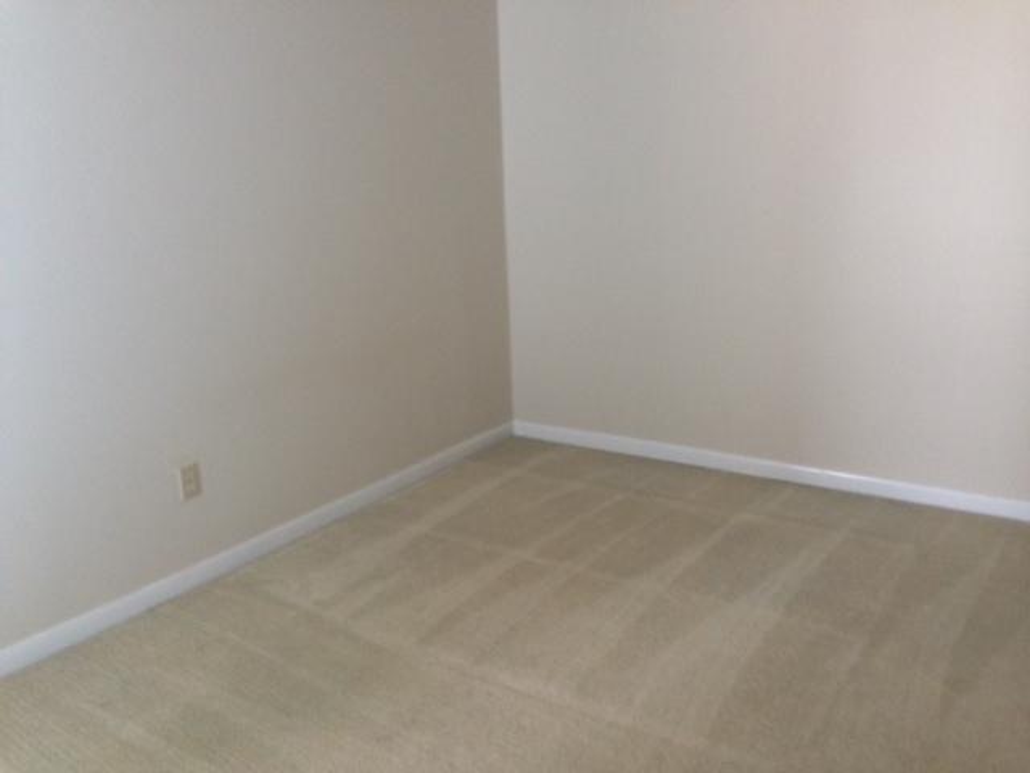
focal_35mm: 33
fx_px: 982
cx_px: 515
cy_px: 386
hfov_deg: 55.4
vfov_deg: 42.9
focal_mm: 4.12
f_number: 2.4
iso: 125
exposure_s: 1/20
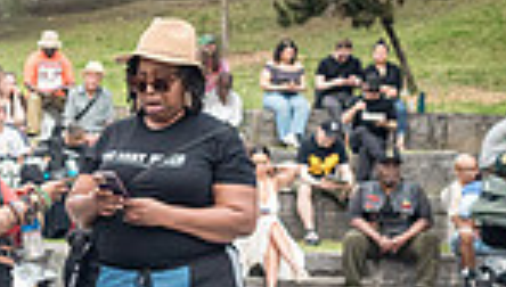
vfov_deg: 8.4
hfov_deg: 13.9
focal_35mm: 146
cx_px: -229
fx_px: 1963
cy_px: 214
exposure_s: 1/500
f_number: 4.5
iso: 1600
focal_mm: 35
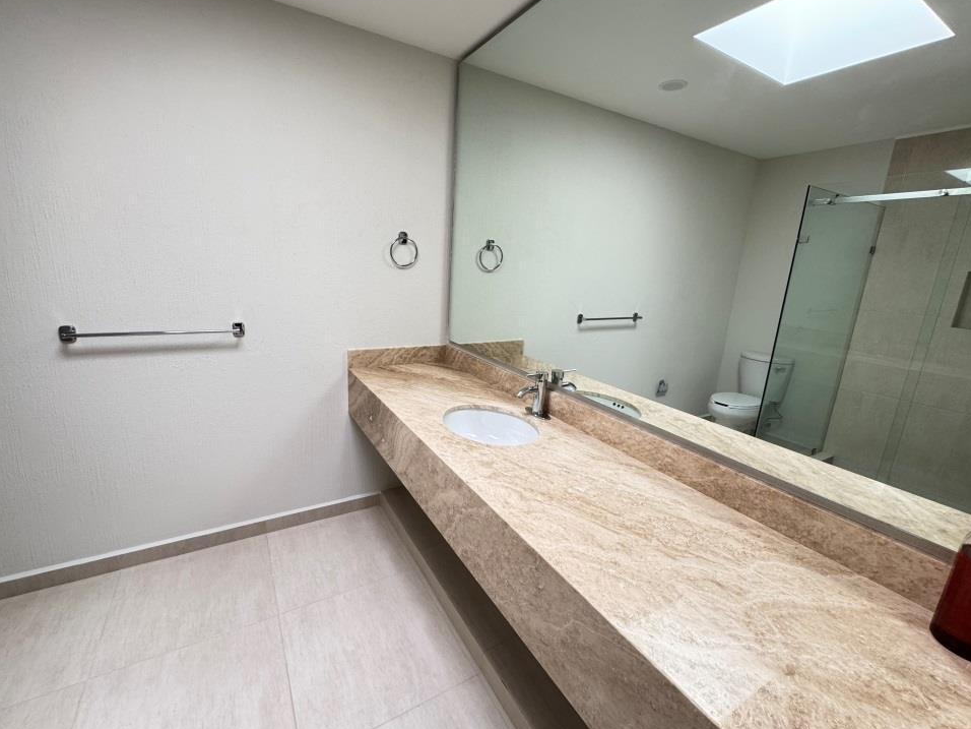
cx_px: 470
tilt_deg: -13.5
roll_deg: -2.8
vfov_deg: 81.7
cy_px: 359
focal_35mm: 15
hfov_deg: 98.1
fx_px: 421
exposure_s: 1/99
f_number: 2.2
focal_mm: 2.22
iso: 160
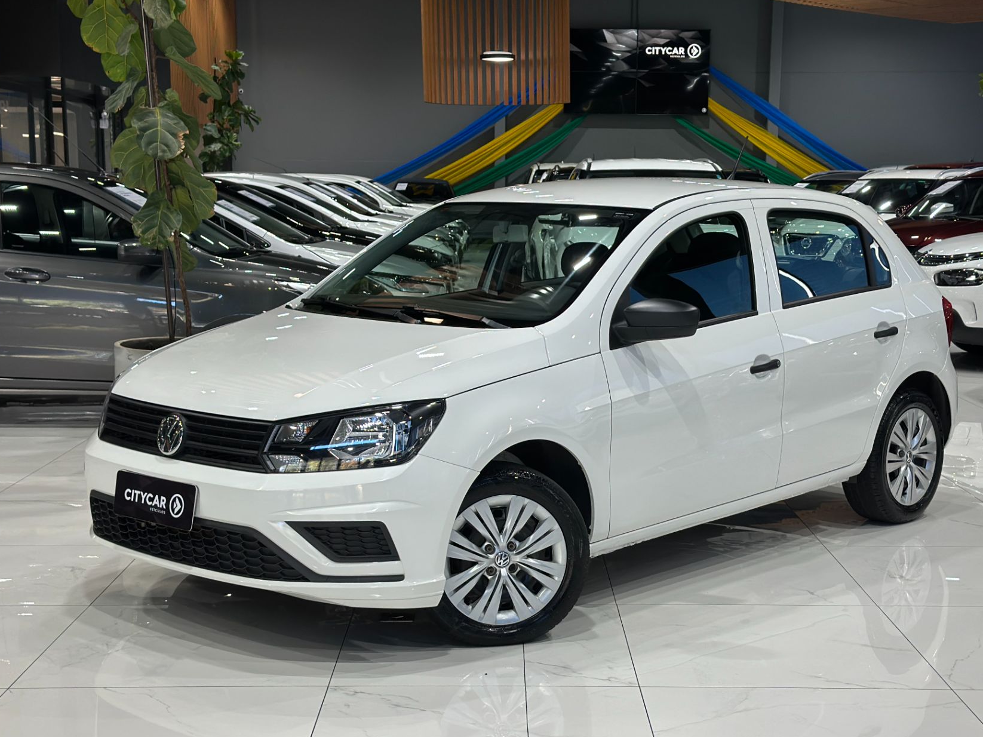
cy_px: 425
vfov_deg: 26.1
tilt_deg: -8.7
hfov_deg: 34.3
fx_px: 1590
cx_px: 526
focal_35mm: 56
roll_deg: -0.2
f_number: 1.78
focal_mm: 6.86
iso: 100
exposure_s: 1/120
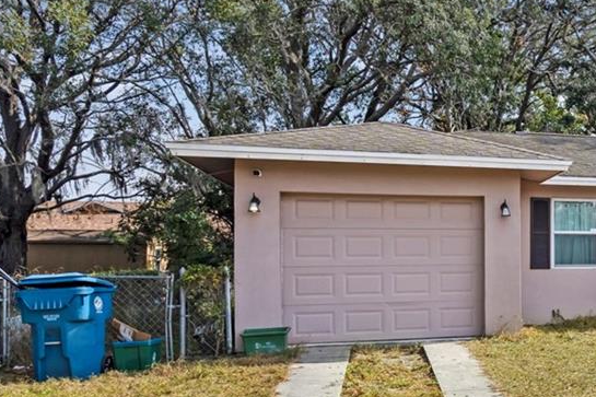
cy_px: 277
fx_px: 778
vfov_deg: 28.4
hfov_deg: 33.7
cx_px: 721
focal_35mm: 47
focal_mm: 16
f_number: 8
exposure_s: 1/200
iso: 400
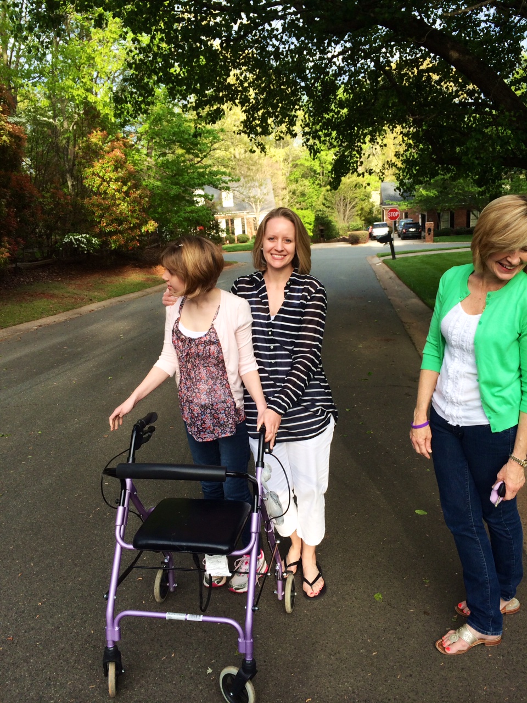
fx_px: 609
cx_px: 264
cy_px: 352
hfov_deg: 46.8
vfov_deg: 60.0
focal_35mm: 30
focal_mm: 4.12
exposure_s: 1/373
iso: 32
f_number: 2.2
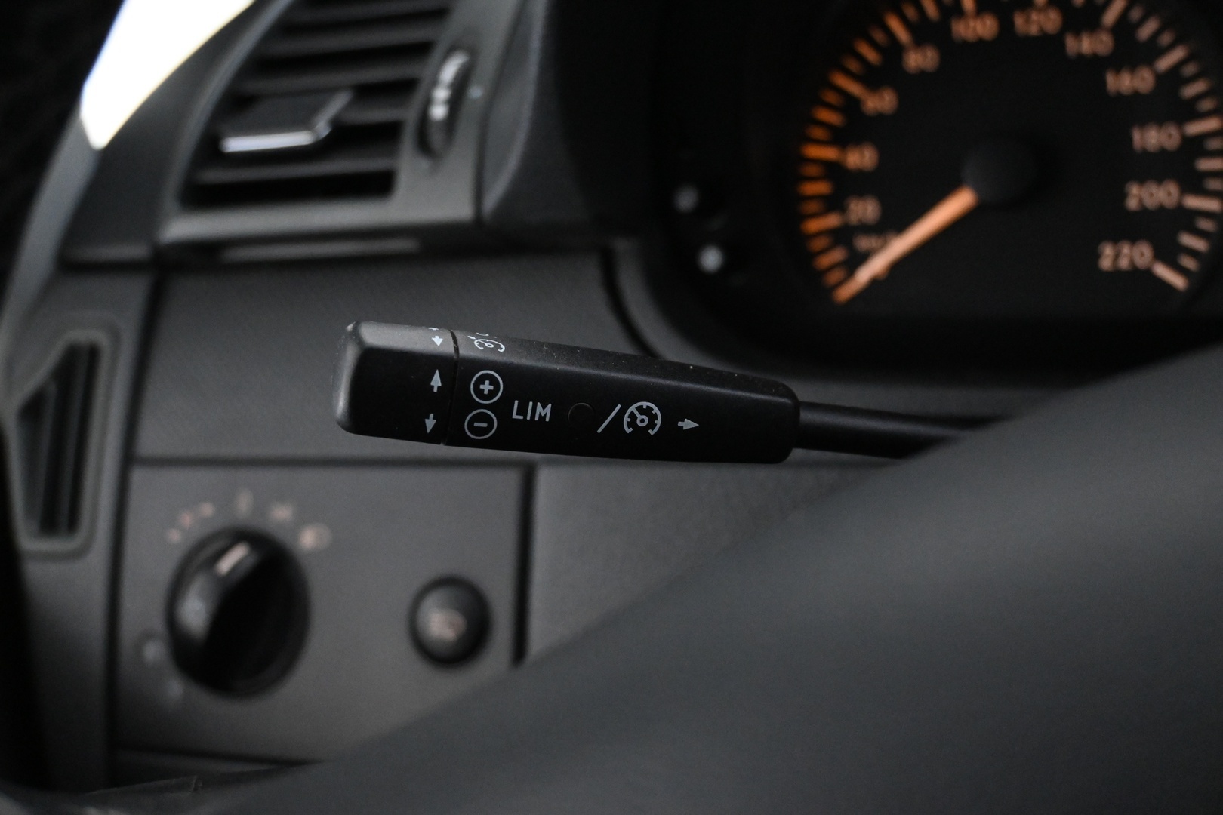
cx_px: 612
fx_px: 1401
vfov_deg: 32.4
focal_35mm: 41
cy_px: 408
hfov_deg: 47.2
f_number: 4.5
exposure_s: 1/40
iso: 5600
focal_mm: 27.5
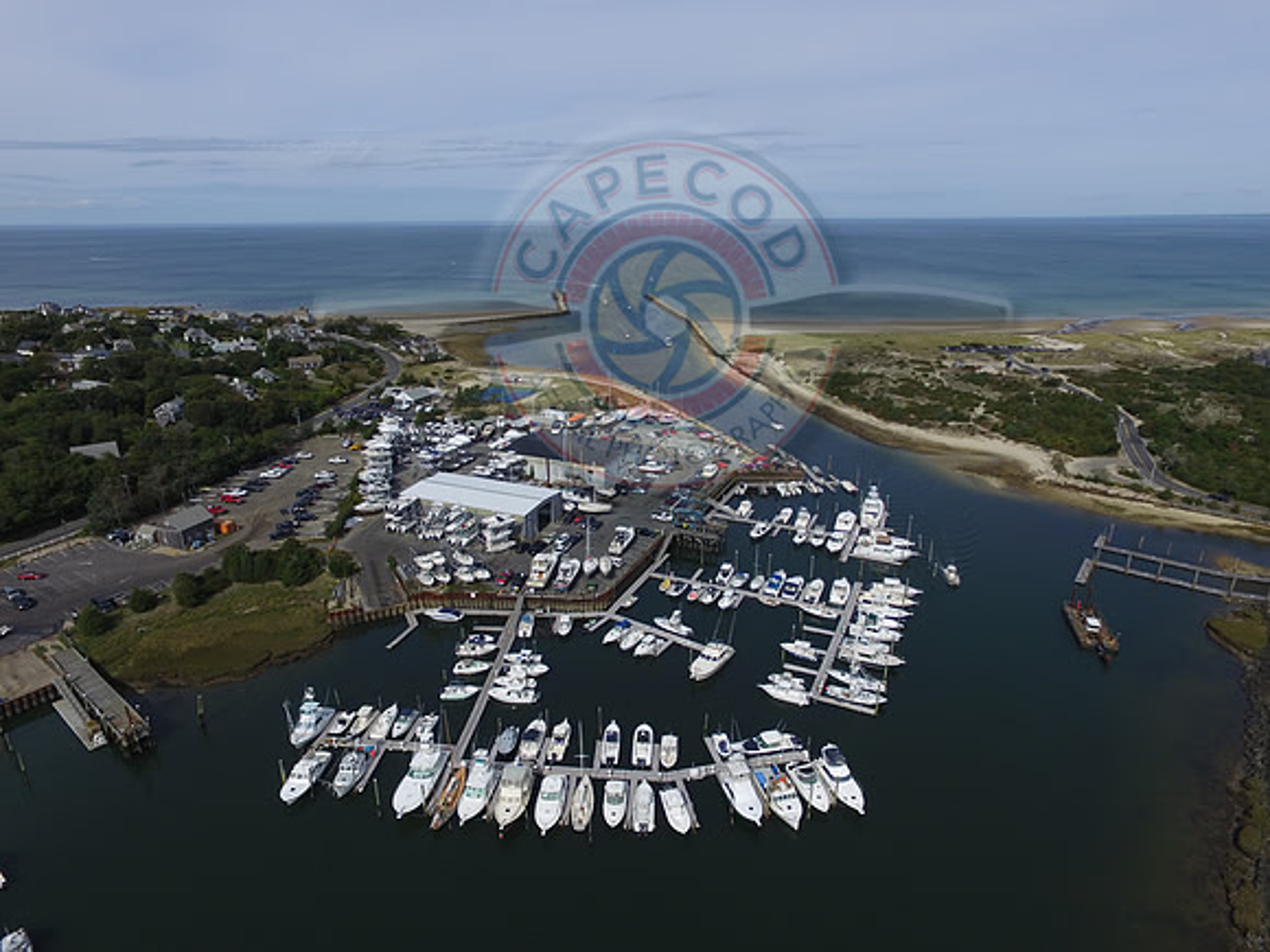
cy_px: 476
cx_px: 635
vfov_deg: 66.0
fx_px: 734
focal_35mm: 20
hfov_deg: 81.7
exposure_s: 1/1931
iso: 100
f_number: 2.8
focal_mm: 3.61
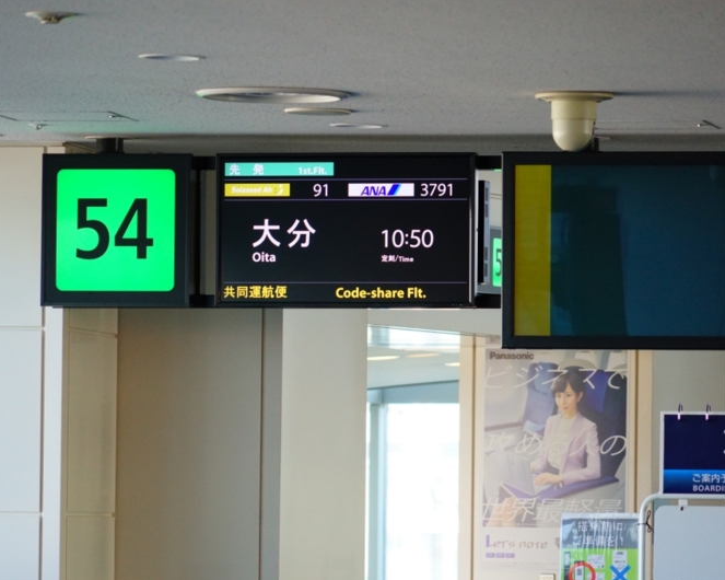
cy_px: 291
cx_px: 360
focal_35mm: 272
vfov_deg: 5.7
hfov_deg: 7.1
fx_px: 5835
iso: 2500
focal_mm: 240
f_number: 6.3
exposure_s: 1/250
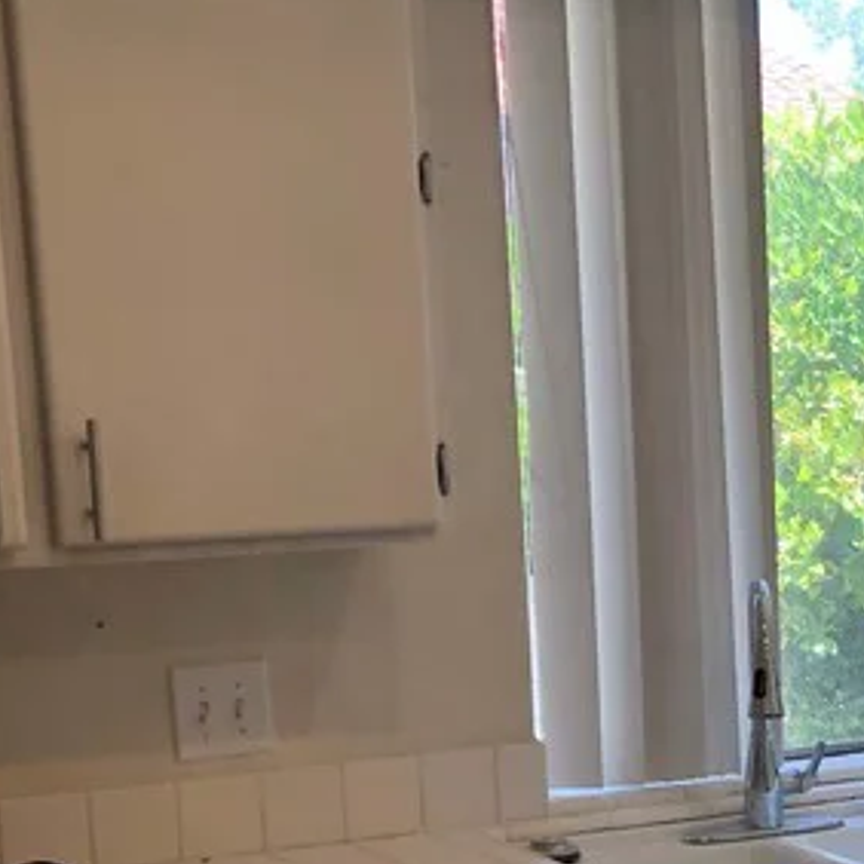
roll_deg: +0.4
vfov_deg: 18.8
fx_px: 2541
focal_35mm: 90
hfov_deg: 17.8
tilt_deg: -10.0
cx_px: 1192
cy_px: 849
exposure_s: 1/120
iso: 32
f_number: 1.8
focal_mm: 3.99
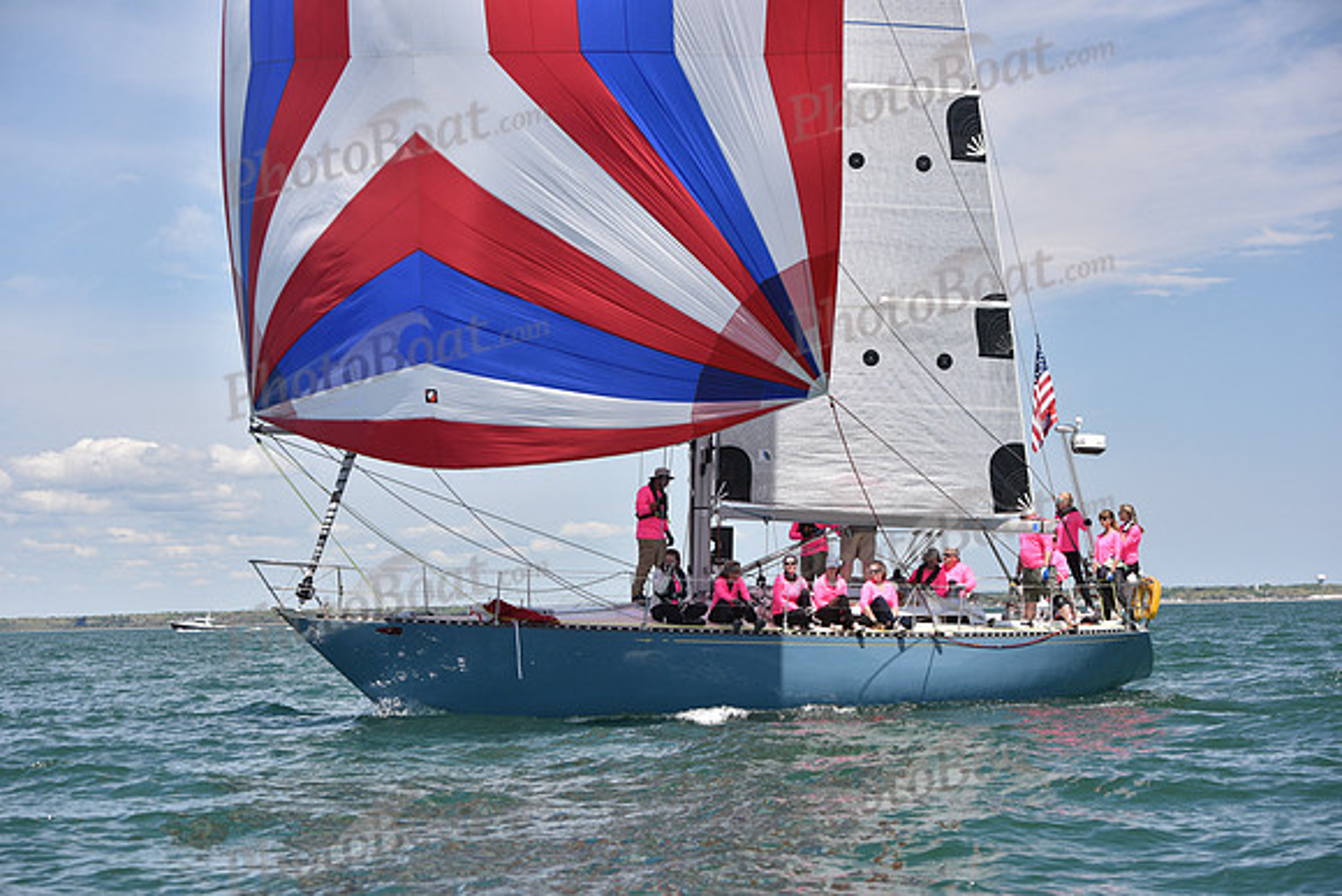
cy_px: 448
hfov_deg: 23.6
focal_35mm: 86
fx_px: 3206
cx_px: 671
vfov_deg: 15.9
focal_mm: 86
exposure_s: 1/800
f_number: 5.6
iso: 320
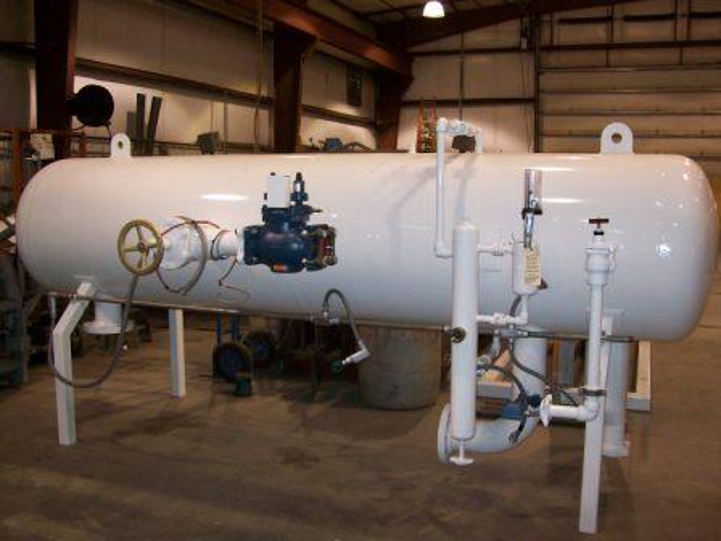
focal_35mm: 36
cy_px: 270
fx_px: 750
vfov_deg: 39.7
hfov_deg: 51.4
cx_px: 360
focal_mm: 6
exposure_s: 1/64
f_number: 2.7
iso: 200
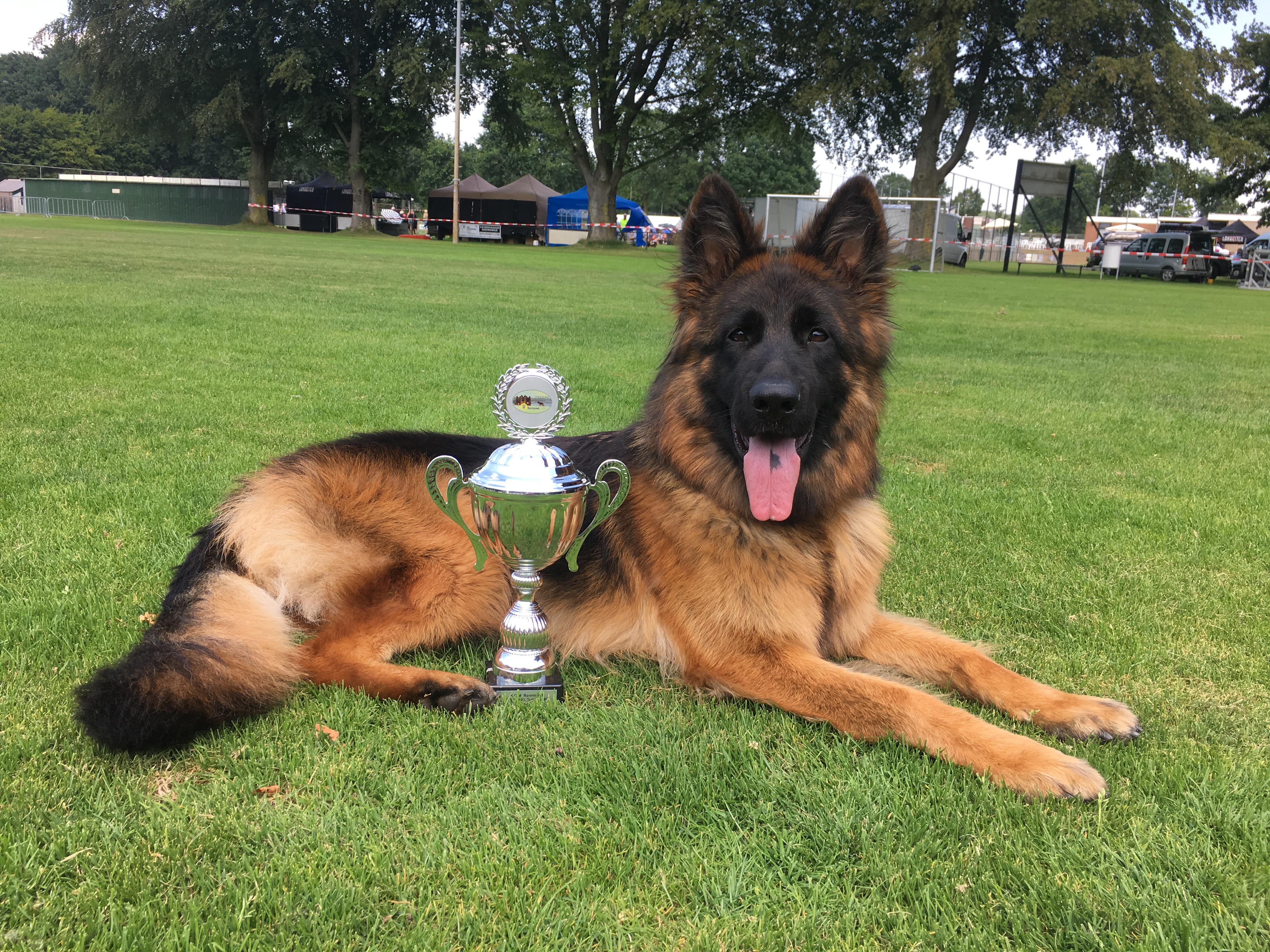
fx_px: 1064
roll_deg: -2.2
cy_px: 476
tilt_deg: -11.5
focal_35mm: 29
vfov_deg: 48.2
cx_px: 635
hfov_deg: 61.7
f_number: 2.2
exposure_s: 1/377
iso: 25
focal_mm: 4.15
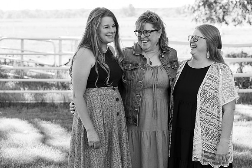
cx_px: 126
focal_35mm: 85
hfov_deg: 23.9
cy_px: 84
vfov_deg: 16.1
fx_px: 595
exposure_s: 1/500
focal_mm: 85
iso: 500
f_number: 5.6
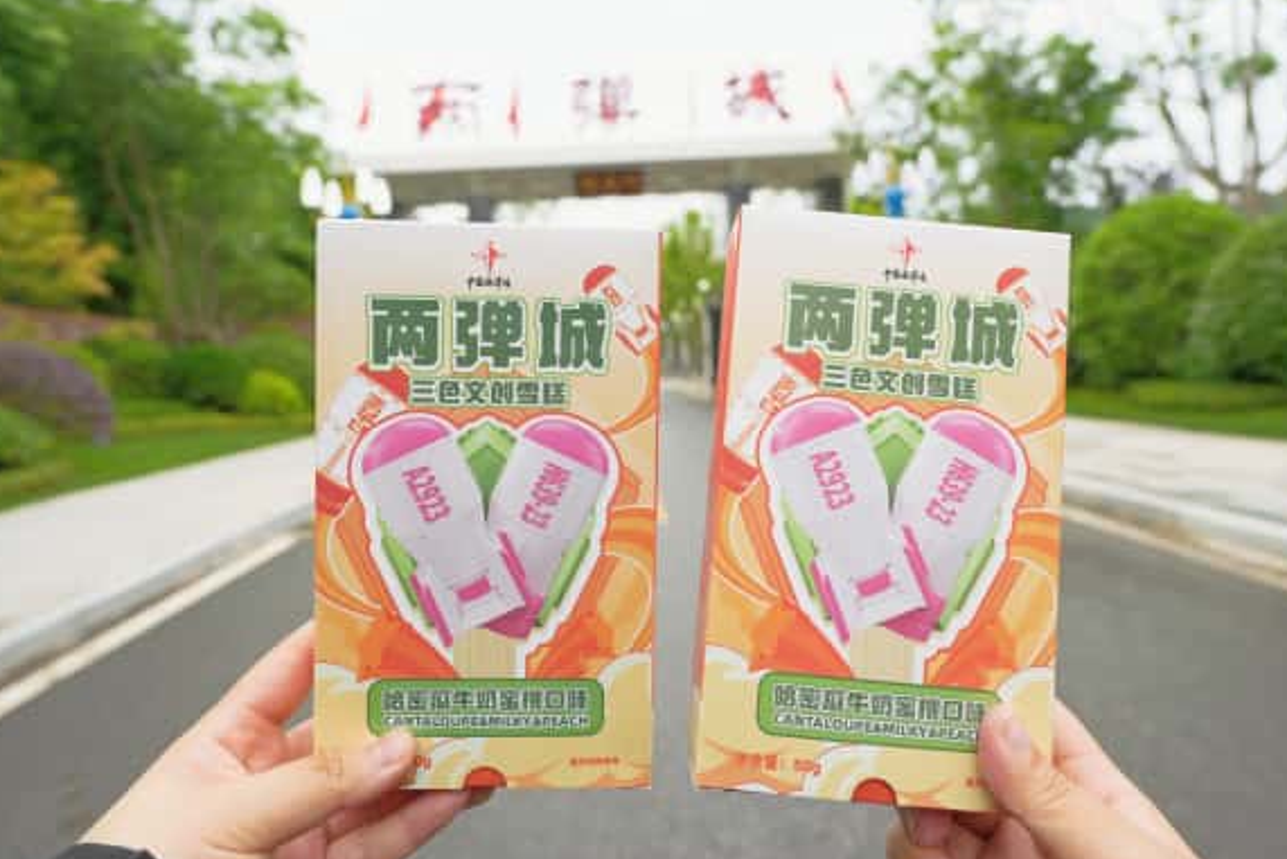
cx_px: 660
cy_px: 431
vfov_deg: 59.5
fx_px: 751
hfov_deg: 81.2
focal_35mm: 21
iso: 100
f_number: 5.6
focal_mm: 20
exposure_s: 1/125
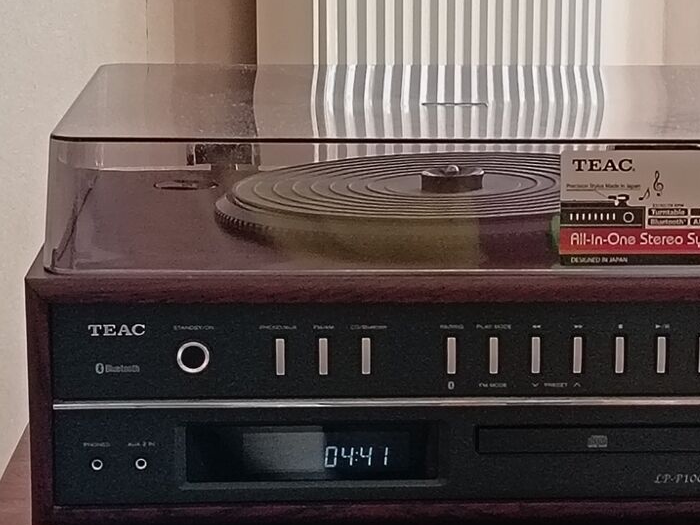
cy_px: 290
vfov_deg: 13.5
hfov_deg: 17.8
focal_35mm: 110
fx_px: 2224
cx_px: 484
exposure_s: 1/25
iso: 953
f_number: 1.75
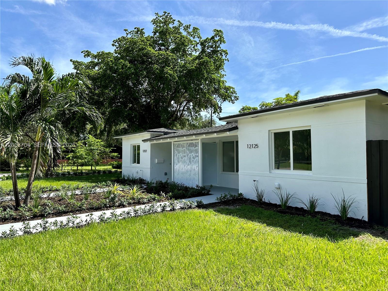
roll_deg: -0.2
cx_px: 194
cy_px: 146
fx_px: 269
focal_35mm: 24
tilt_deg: +2.4
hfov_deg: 71.6
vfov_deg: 56.8
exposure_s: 1/3155
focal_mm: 6.86
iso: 80
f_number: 1.78
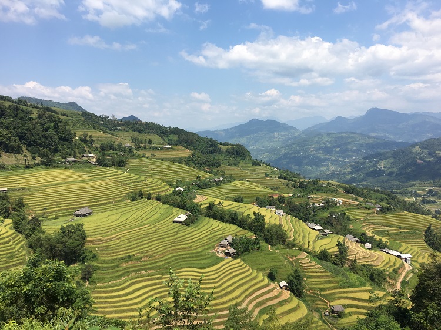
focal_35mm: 29
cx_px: 220
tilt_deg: -4.4
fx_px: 369
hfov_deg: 61.7
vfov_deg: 48.2
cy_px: 165
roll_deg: +0.5
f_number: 2.2
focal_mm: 4.15
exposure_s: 1/1425
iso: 25
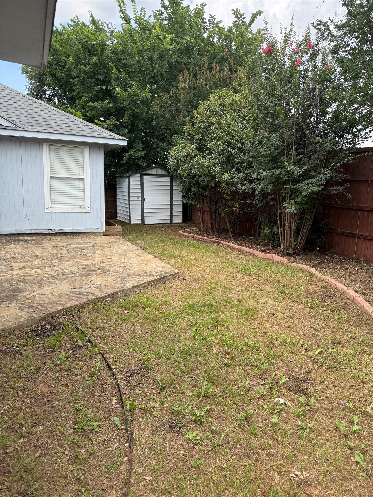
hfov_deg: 56.8
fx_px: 345
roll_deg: -2.0
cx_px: 186
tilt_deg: -10.1
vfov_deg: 71.6
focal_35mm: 24
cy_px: 248
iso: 80
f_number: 1.78
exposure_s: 1/1106
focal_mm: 6.76
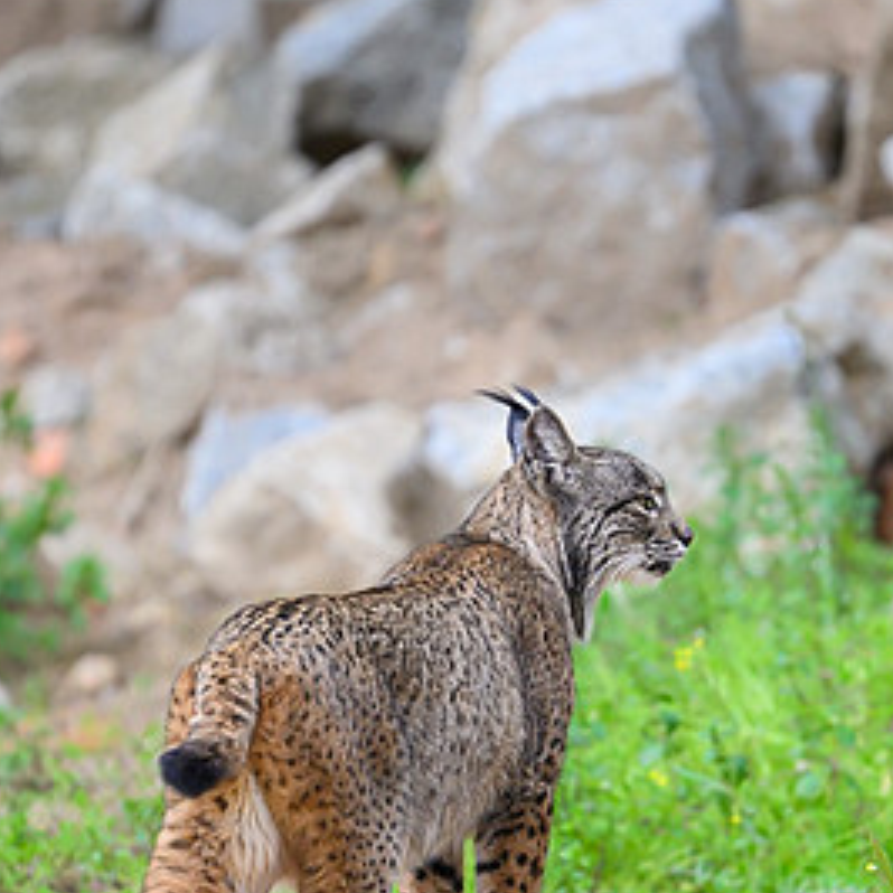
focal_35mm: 1291
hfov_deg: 1.4
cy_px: 536
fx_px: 37680
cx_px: 695
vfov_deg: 1.4
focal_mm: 560
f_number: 4
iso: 1000
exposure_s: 1/1000
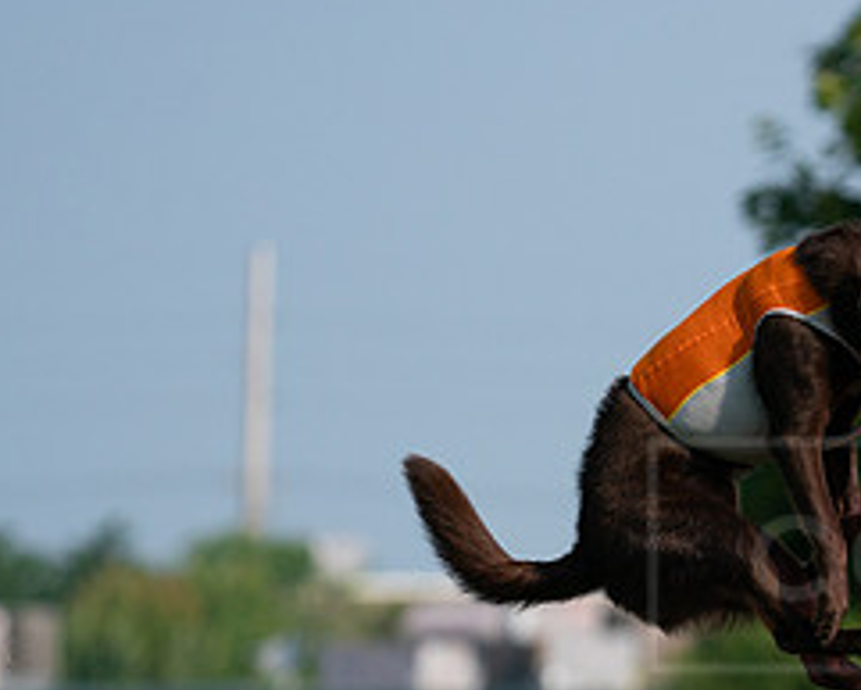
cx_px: 990
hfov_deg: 2.9
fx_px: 16749
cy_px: 617
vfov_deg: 2.4
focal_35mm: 657
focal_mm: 291
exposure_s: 1/4000
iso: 1000
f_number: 5.6
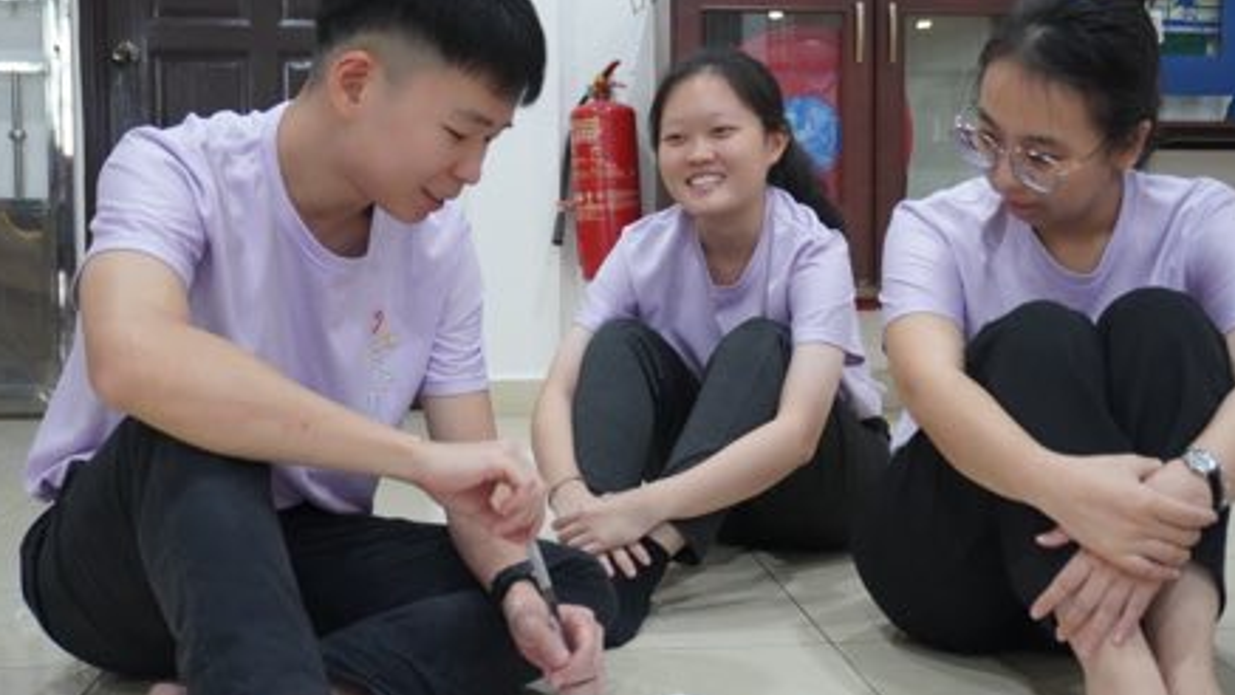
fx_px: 1525
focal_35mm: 47
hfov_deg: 44.0
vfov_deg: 25.7
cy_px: 379
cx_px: 661
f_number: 4.5
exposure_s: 1/160
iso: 5000
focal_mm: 27
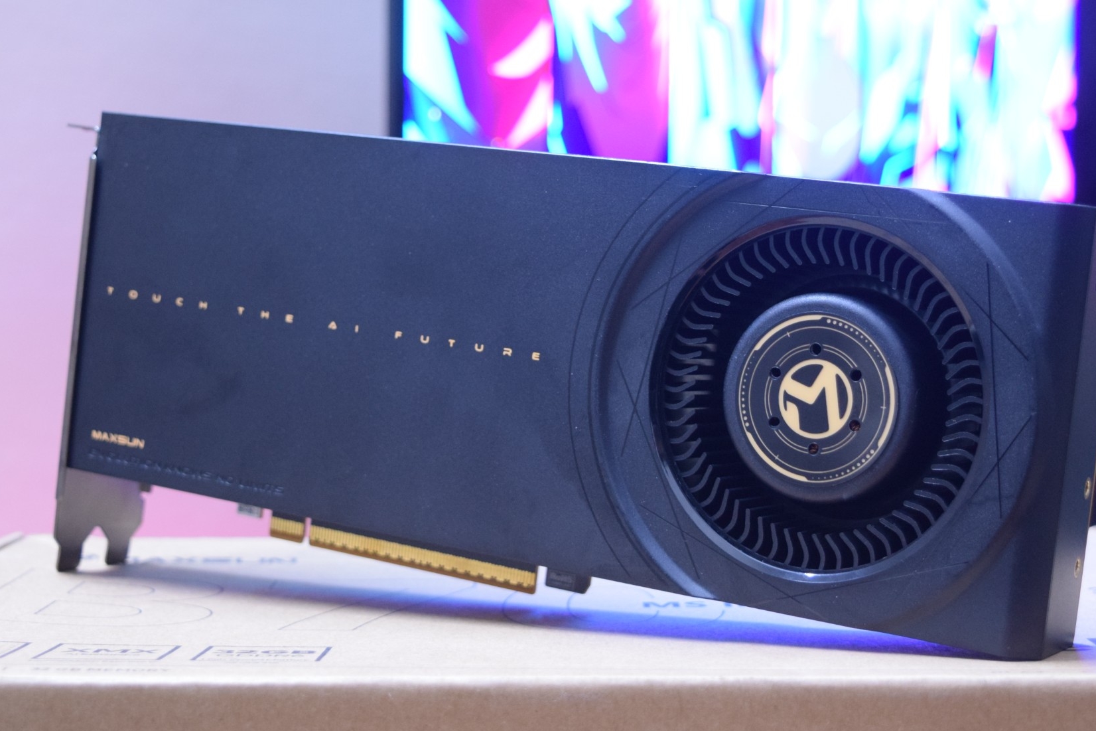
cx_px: 586
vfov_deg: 19.8
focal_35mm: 69
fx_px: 2090
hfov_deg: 29.4
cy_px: 319
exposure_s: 1/10
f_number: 5.6
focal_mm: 35
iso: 1600
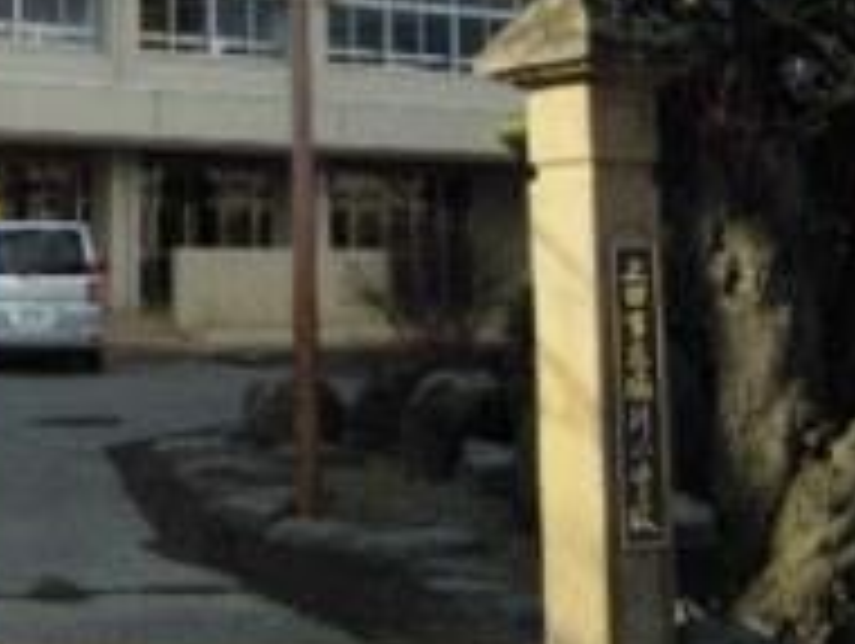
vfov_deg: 21.8
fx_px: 1632
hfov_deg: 27.1
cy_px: 54
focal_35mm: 66
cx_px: -68
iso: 100
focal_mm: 5
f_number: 2.7
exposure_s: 1/800
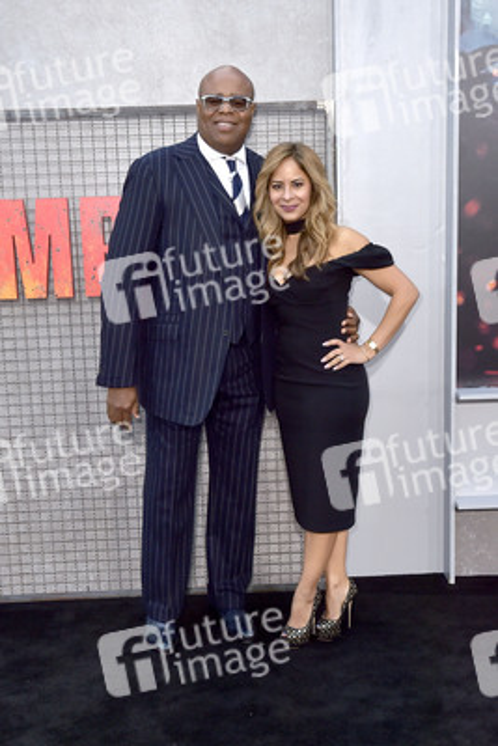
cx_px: 249
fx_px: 871
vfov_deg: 46.4
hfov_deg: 31.9
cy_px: 373
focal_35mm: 42
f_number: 6.3
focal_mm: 42
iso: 320
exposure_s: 1/320
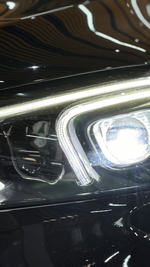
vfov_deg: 30.2
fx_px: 495
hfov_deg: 17.2
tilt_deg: -8.4
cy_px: 134
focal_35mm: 70
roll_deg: +0.5
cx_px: 93
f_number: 1.78
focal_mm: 6.86
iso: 64
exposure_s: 1/145
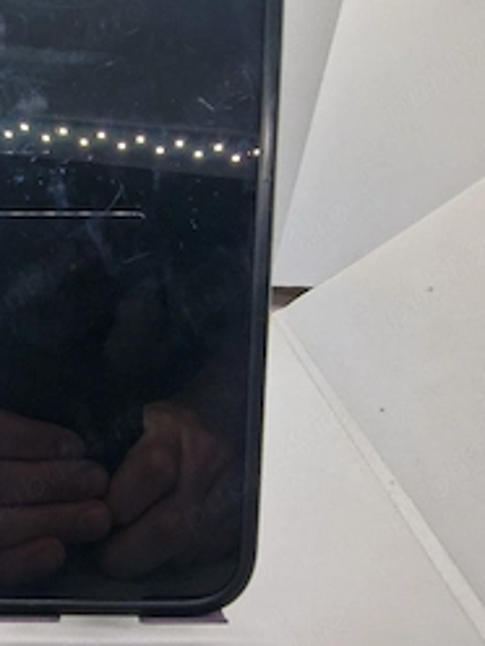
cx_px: 115
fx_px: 392
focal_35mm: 21
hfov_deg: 59.6
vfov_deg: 78.8
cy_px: 294
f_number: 2.2
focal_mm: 2.2
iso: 50
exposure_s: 1/161
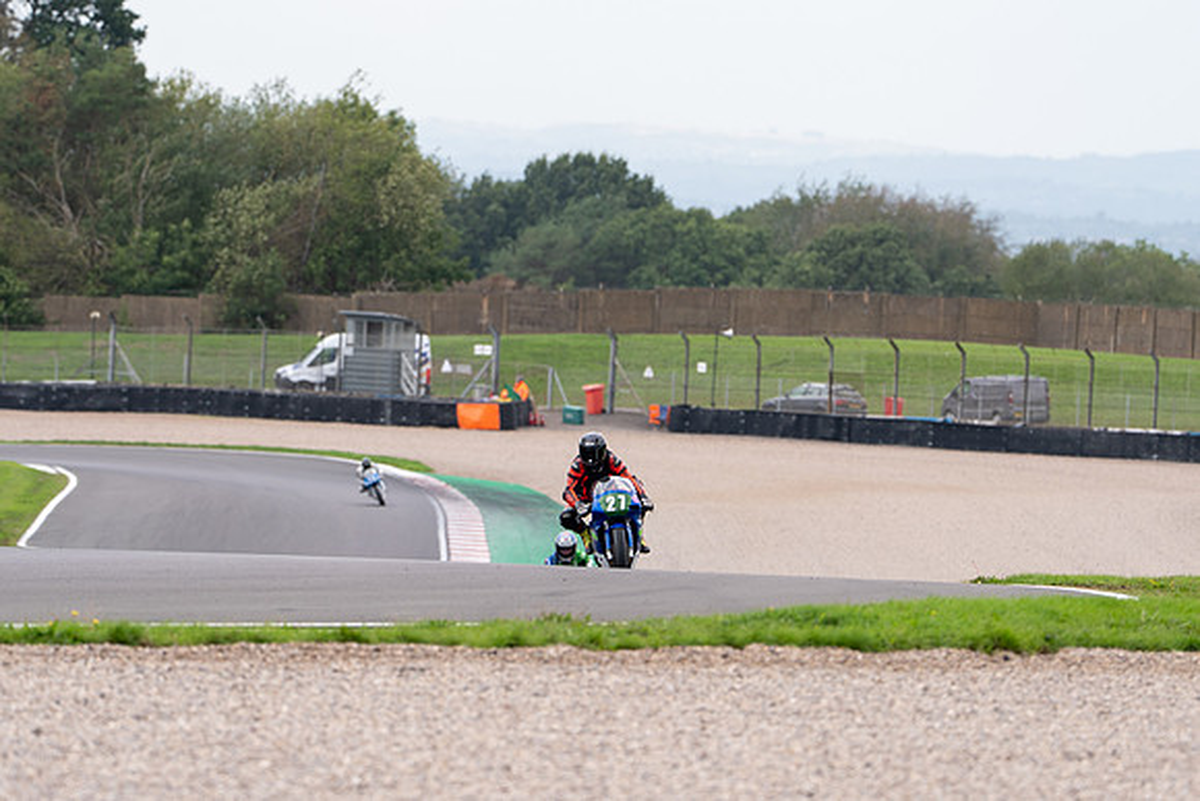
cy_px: 323
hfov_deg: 5.9
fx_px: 11643
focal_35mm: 349
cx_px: 607
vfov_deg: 3.9
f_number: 4.5
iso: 160
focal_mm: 246
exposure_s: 1/400
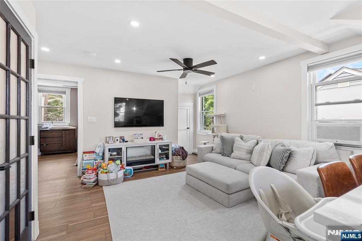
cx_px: 181
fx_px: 161
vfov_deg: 73.7
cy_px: 120
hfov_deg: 96.8
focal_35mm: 16
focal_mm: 16
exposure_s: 1/3
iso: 100
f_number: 8
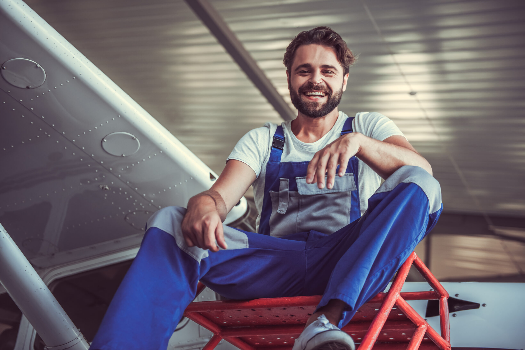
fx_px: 802
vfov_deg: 24.6
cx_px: 262
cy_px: 175
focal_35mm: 55
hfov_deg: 36.2
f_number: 2.8
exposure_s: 1/500
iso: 500
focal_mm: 55
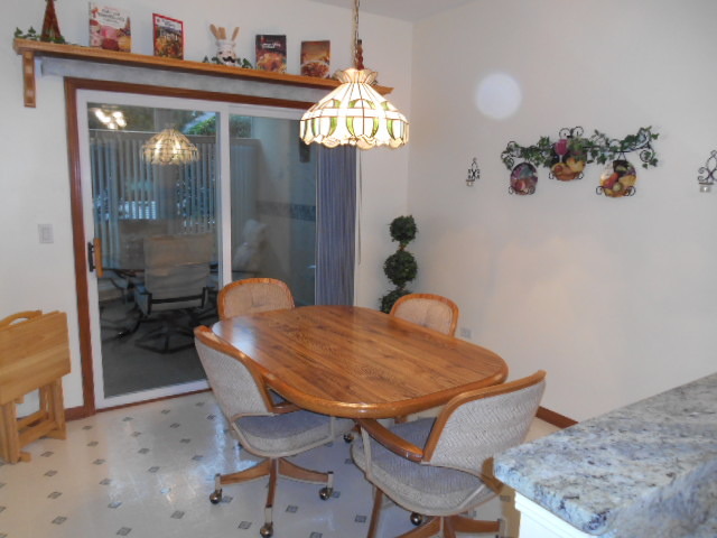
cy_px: 269
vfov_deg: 53.1
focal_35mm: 26
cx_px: 358
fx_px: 539
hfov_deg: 67.3
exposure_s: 1/25
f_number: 3.4
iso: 200
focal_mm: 4.7
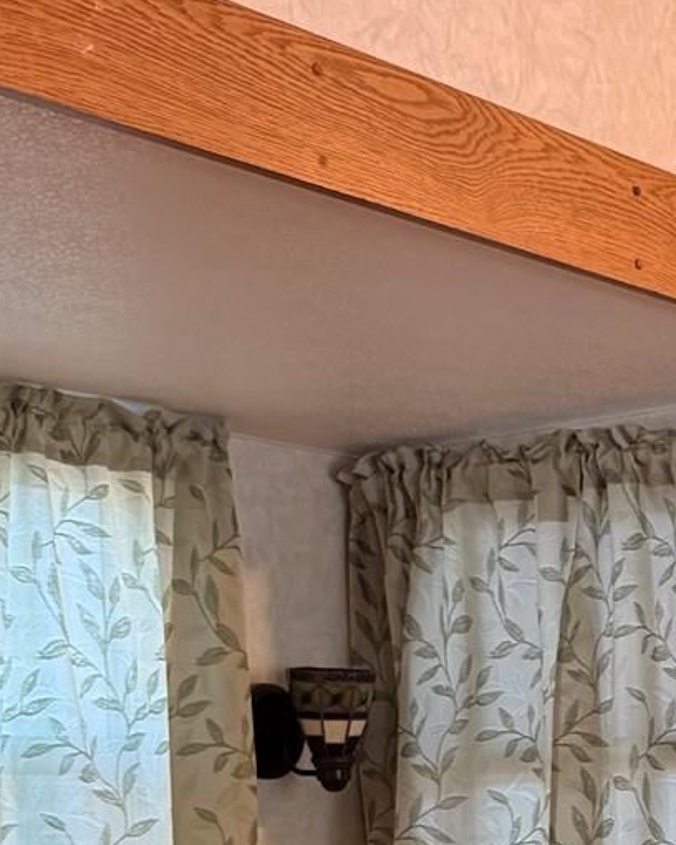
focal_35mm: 94
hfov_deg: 15.2
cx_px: 999
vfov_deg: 19.6
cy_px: 893
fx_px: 2351
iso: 200
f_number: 1.78
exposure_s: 1/60
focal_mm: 6.76
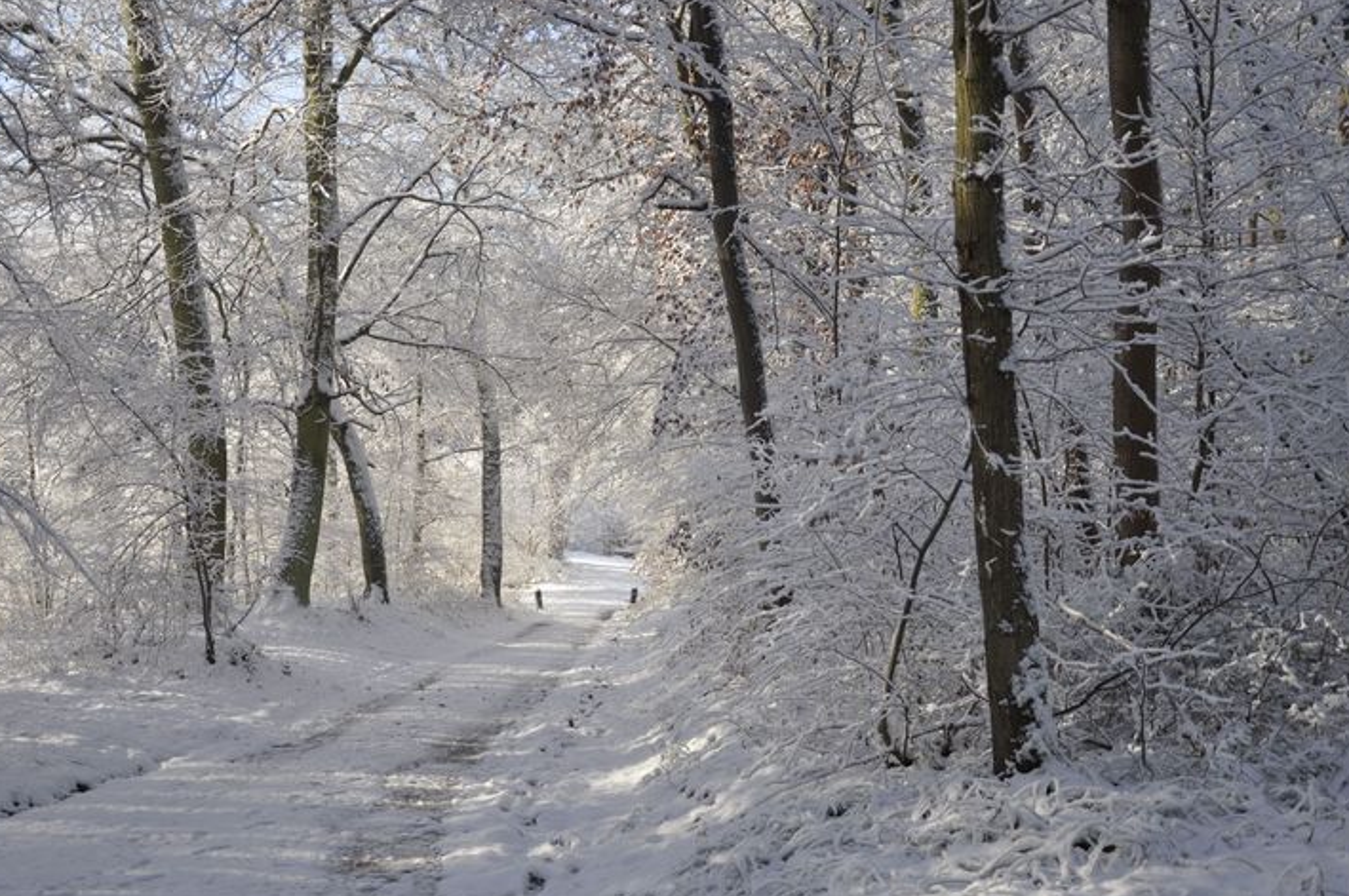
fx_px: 1647
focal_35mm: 44
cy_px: 497
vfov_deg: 30.4
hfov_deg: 44.5
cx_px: 615
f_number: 4
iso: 200
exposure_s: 1/500
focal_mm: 26
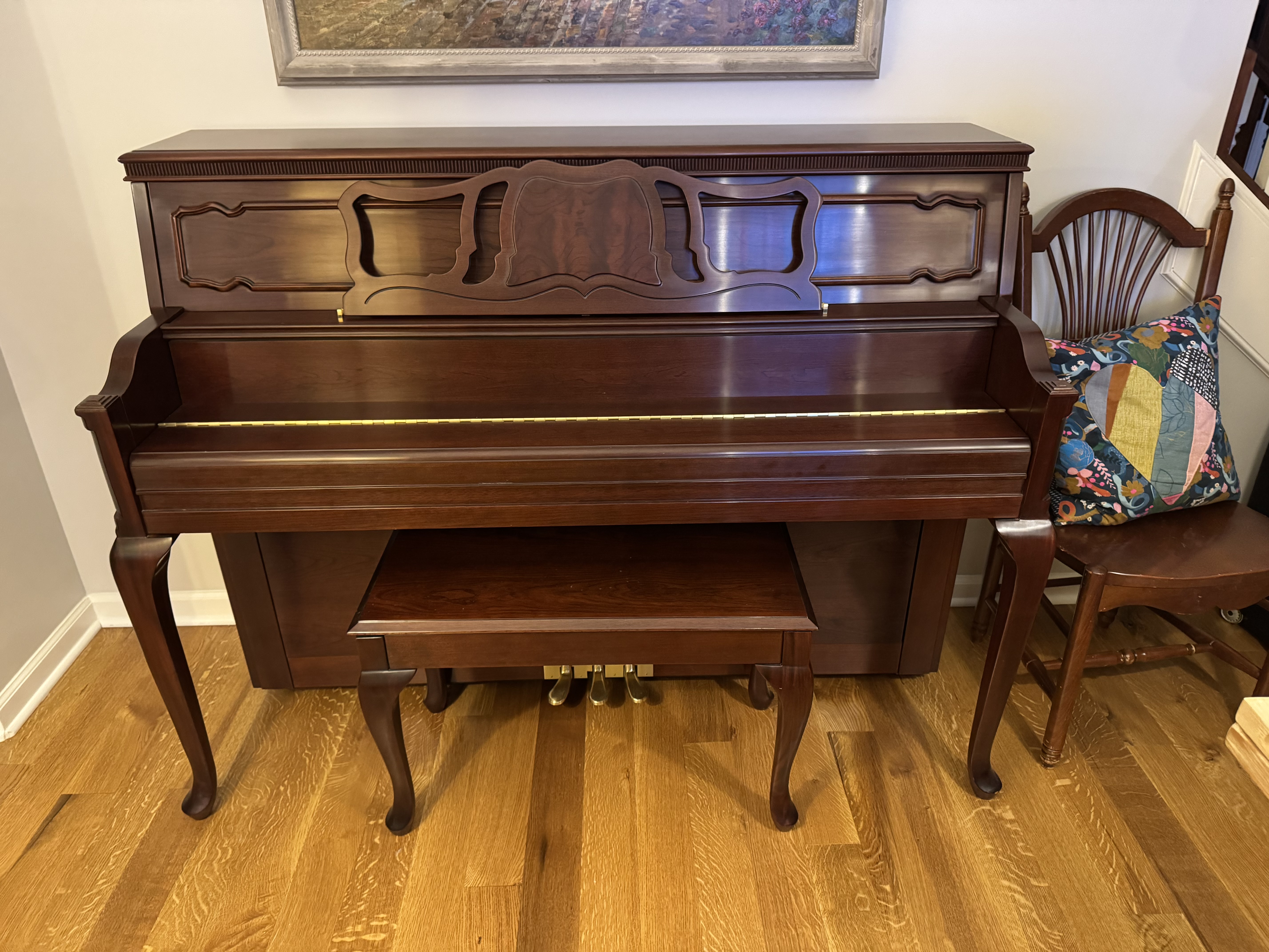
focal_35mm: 24
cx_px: 634
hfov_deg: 71.6
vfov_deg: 56.8
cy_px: 476
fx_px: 880
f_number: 1.78
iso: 1000
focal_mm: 6.76
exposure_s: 1/30
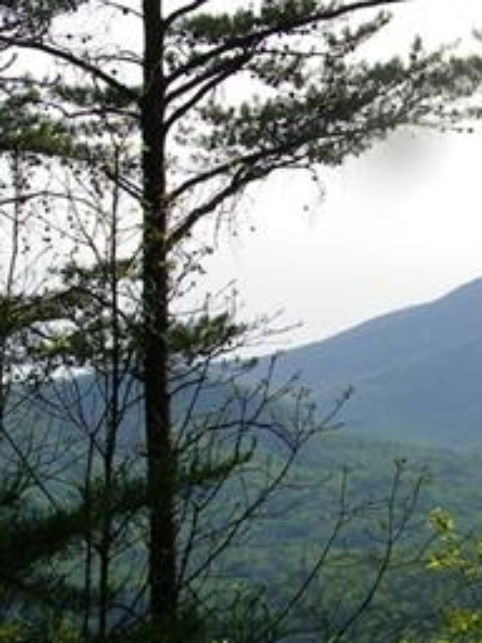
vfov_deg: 17.1
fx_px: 2135
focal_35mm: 115
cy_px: 399
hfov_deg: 12.8
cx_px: 429
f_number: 7.8
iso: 80
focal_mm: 8.3
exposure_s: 1/160
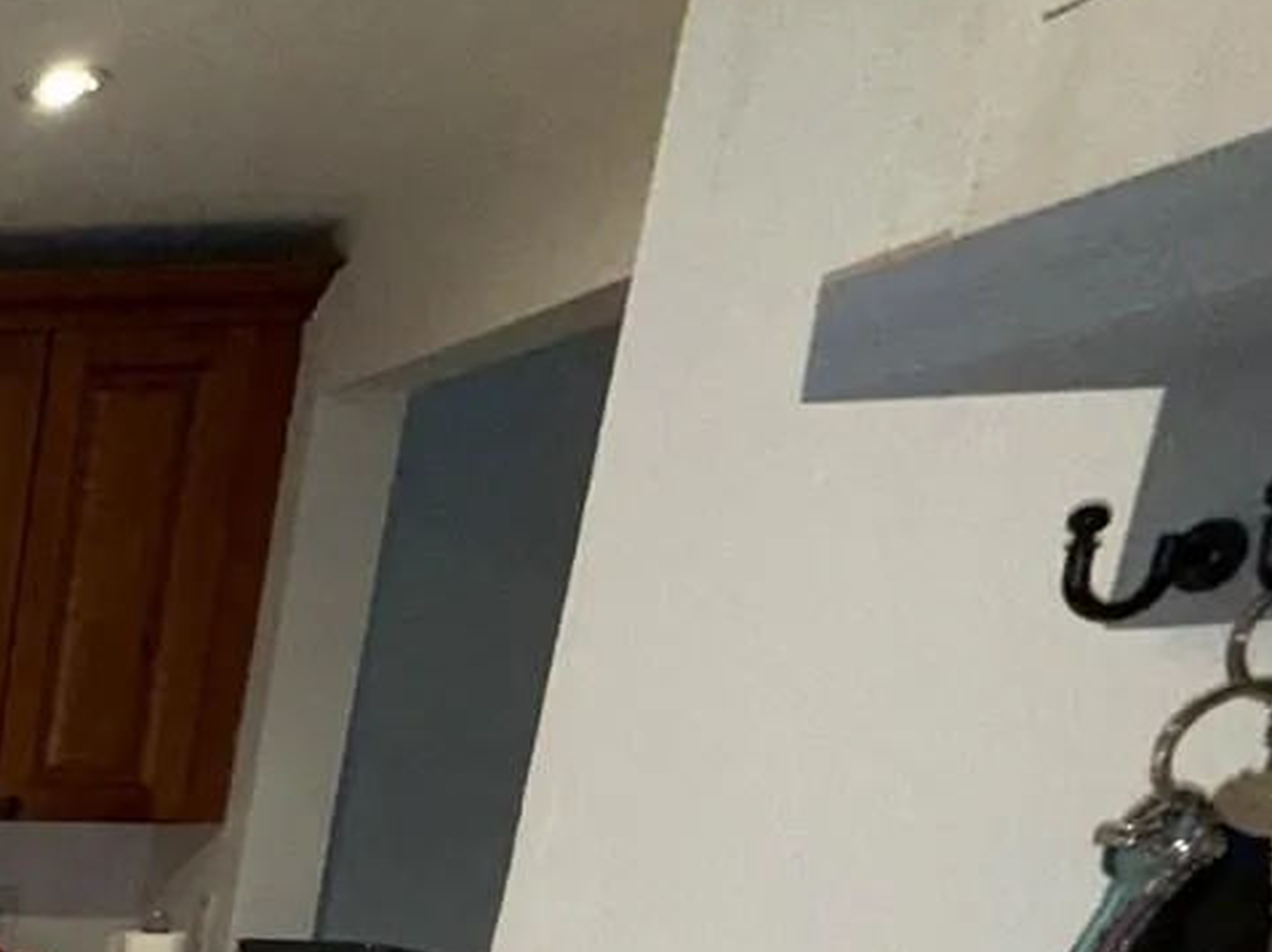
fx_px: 1726
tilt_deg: -15.5
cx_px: -813
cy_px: 1200
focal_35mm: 47
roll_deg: -0.3
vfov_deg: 26.6
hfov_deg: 25.2
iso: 100
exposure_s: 1/60
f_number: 2.2
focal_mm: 2.22
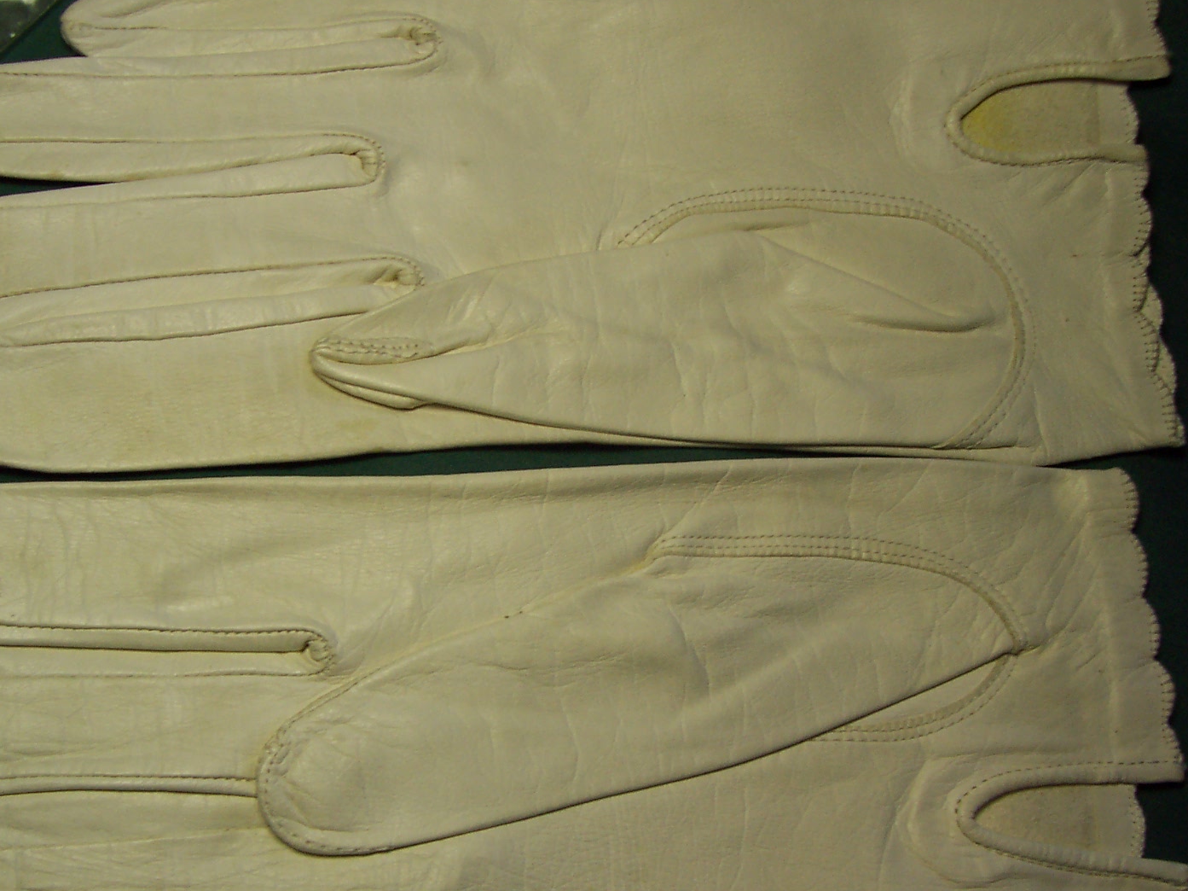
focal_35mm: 44
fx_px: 1510
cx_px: 570
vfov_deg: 32.8
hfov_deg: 42.9
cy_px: 507
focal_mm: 5.6
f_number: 2.8
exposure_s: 1/180
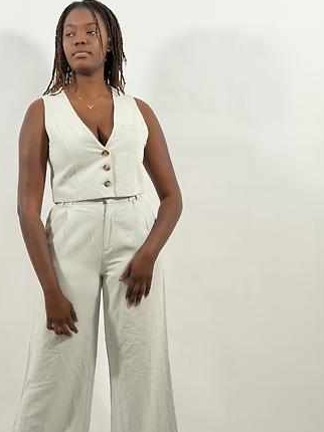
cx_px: 104
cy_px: 281
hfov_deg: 21.8
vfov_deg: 28.8
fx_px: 837
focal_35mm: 67
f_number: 1.78
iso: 50
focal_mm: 6.76
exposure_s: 1/50
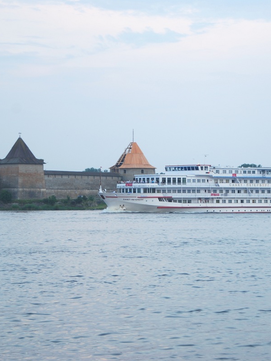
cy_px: 182
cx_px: 195
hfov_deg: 12.3
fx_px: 1250
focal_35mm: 120
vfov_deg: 16.5
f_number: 5
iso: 100
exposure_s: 1/20
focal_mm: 55
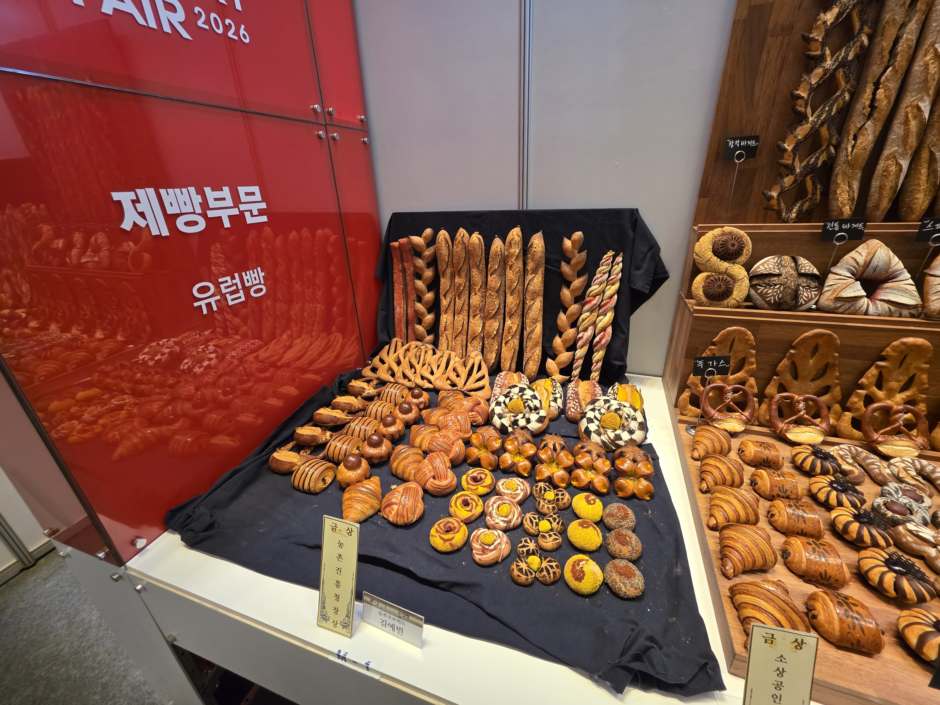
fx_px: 353
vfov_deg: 89.9
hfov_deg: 106.2
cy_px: 352
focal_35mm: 13
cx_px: 470
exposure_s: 1/120
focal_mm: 2.2
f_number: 1.9
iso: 160
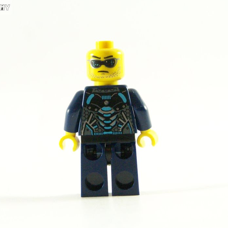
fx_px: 1125
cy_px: 115
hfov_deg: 11.6
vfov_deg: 11.6
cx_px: 110
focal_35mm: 151
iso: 400
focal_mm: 19.4
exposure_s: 1/60
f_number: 3.6
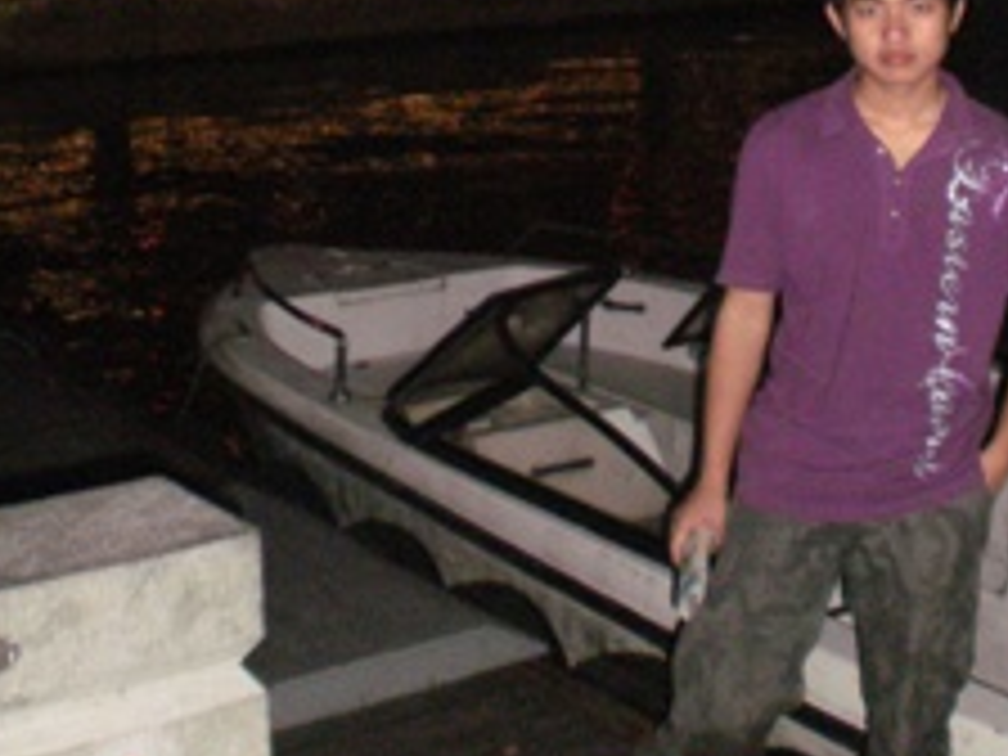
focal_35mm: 66
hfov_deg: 29.4
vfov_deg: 21.2
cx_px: 497
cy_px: -68
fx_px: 1922
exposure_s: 1/30
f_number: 3.1
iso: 500
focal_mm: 6.3
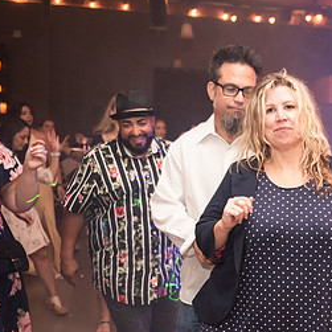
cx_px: 300
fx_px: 619
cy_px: 239
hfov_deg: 28.8
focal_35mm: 57
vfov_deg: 29.7
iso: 2500
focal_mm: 29
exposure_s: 1/125
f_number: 2.8
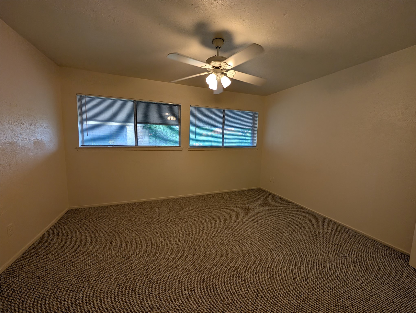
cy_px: 156
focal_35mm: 12
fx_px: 144
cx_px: 208
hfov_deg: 110.5
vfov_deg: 94.6
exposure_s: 1/120
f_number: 1.7
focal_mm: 2.02
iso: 61
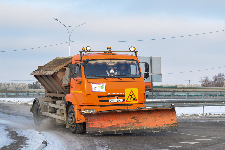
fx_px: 356
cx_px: 112
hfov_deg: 35.1
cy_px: 75
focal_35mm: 57
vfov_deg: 23.8
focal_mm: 38
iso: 200
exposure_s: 1/250
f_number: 8
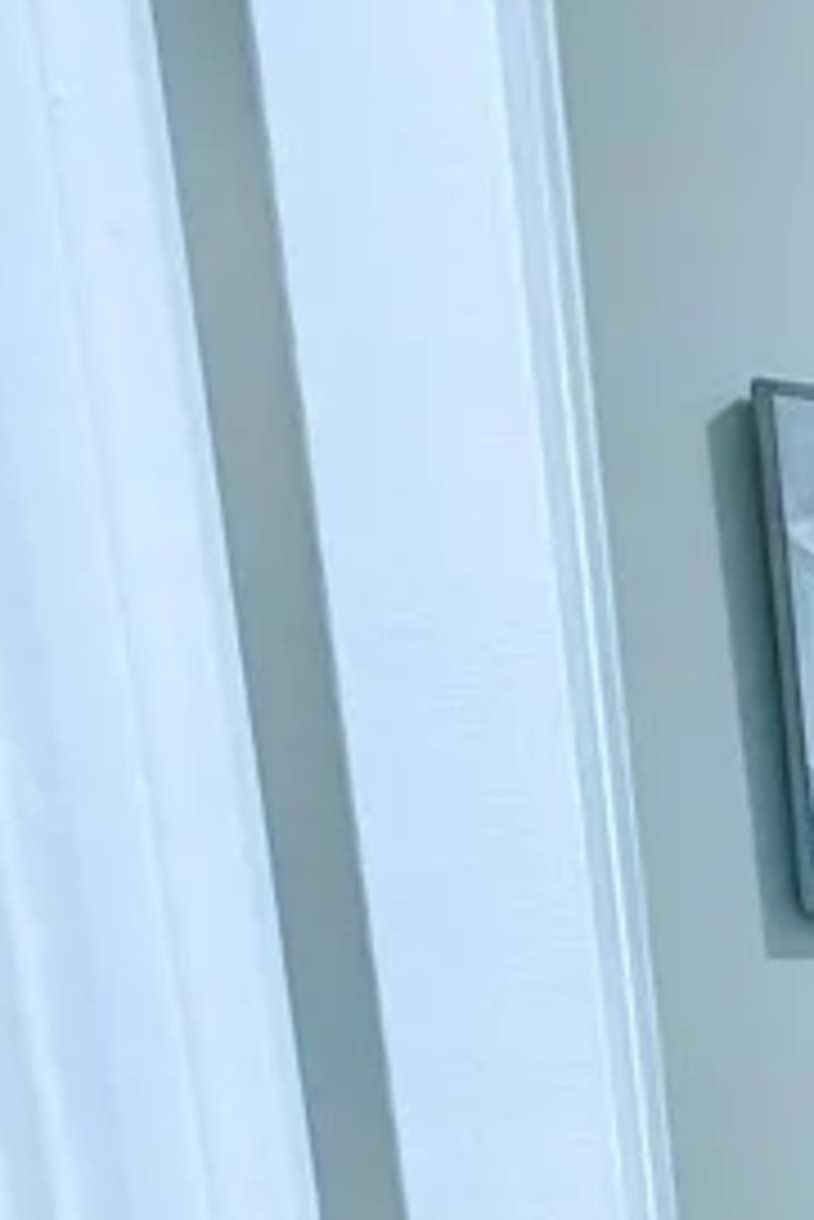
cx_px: 1740
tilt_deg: -10.1
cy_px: 1346
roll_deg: +0.6
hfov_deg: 16.6
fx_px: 1863
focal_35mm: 55
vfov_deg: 32.0
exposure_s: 1/60
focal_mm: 2.22
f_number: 2.2
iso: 250
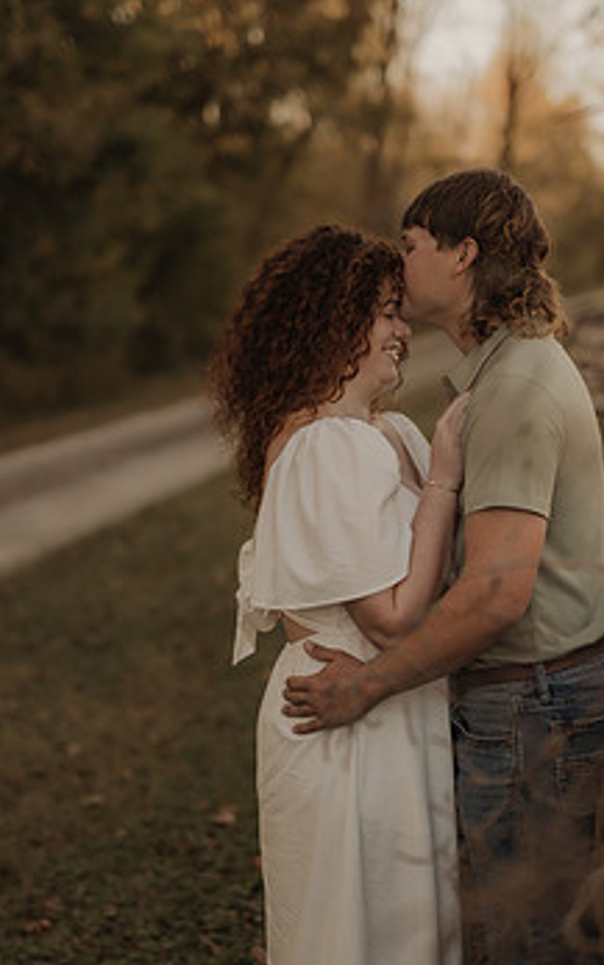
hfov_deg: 19.7
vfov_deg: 31.0
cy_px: 526
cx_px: 405
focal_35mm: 66
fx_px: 1738
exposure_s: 1/500
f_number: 2.2
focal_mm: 50
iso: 160
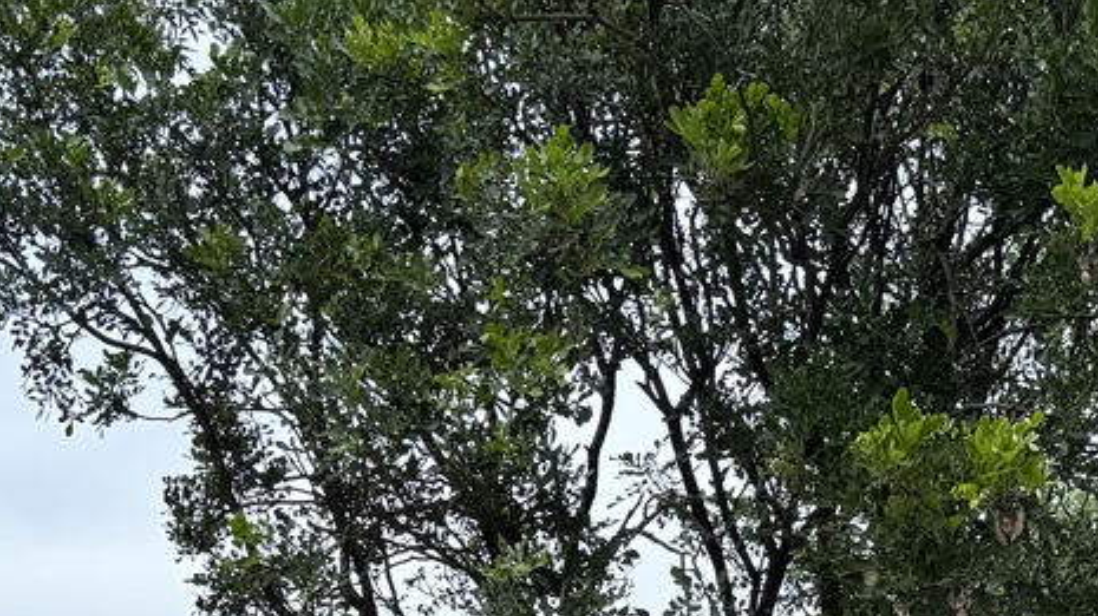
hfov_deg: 26.1
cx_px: 694
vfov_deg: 13.0
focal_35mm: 81
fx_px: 2357
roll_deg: -0.9
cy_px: 1215
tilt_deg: -2.5
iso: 80
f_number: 1.78
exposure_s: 1/2105
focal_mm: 6.76
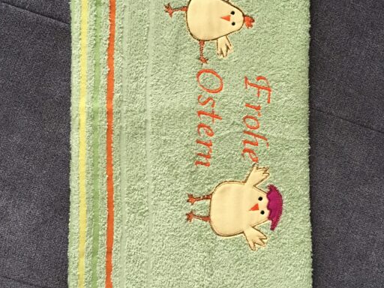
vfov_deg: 41.7
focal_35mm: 34
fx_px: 377
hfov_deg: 53.9
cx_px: 183
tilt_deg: -84.0
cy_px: 120
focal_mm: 4.15
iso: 200
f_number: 2.2
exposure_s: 1/20
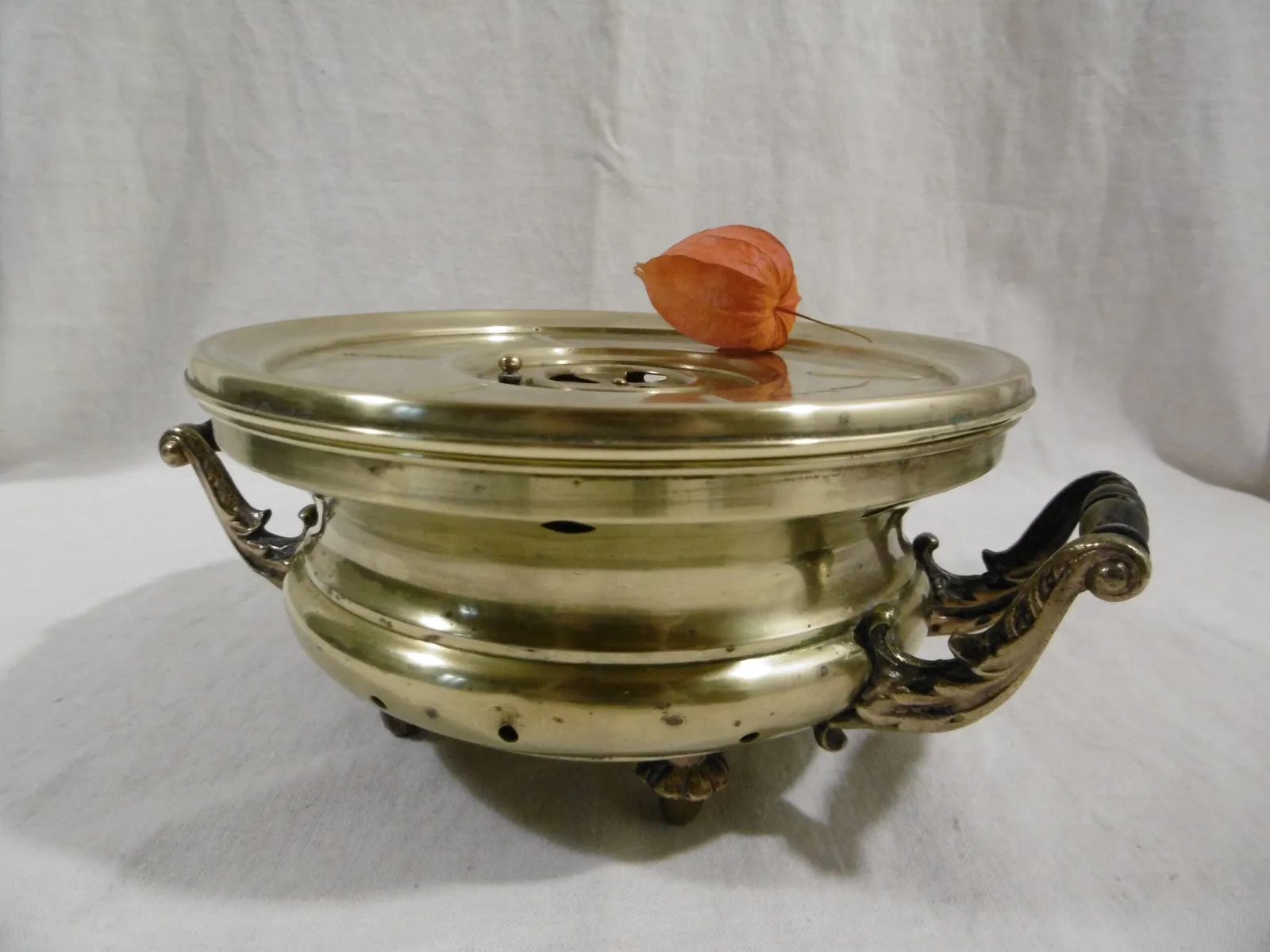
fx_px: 881
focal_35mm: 24
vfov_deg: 56.8
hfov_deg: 71.6
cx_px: 635
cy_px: 476
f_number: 3.1
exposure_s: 1/40
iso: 400
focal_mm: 4.3
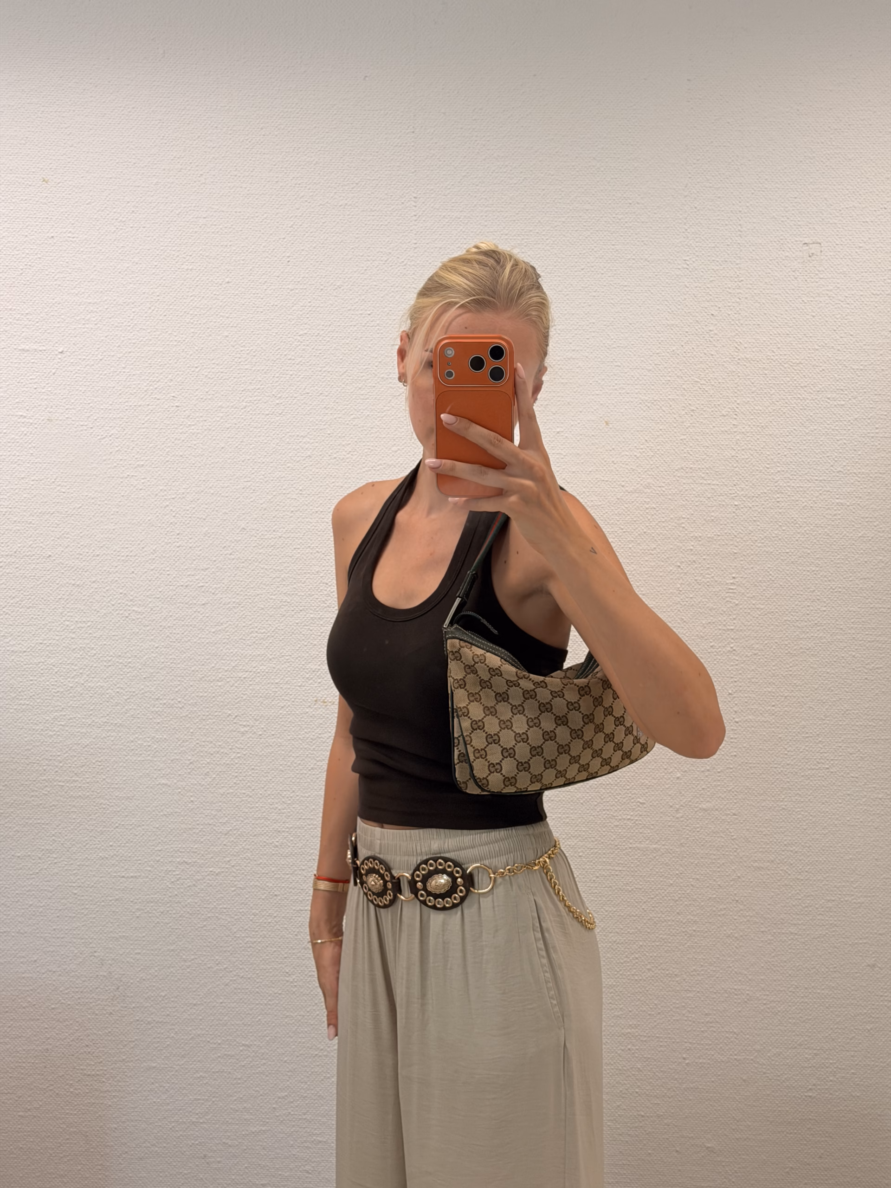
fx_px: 1647
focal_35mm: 48
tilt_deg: -11.8
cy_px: 594
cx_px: 446
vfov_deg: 39.7
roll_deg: -1.1
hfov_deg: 30.3
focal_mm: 6.76
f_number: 1.78
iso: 50
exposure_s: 1/50
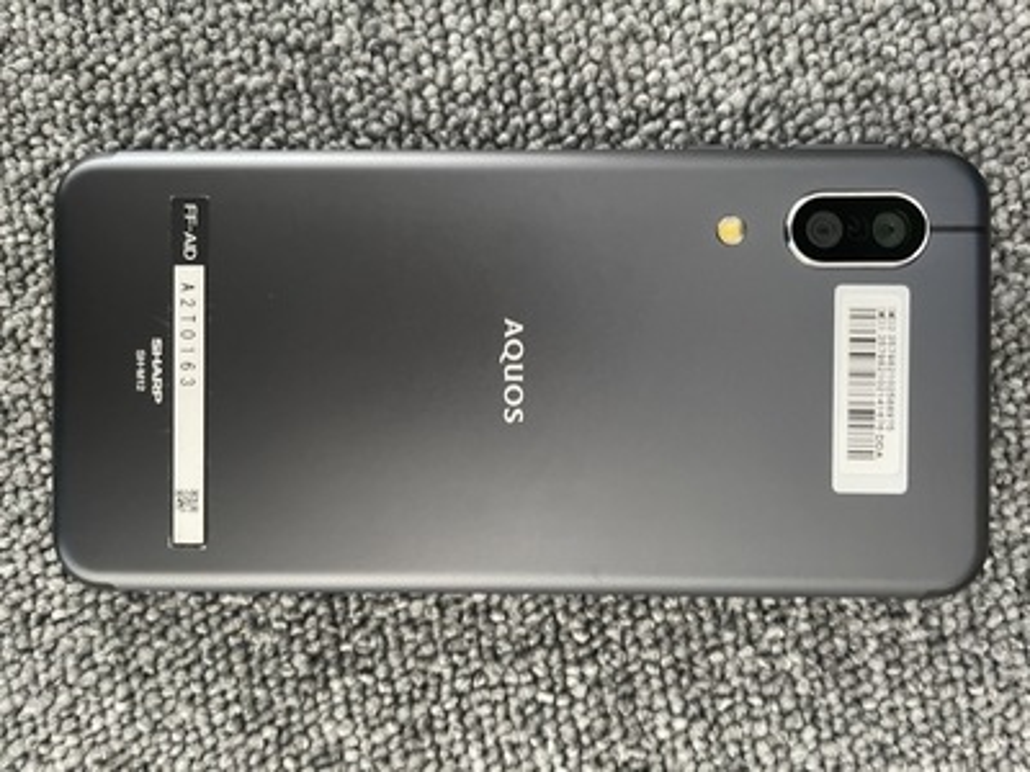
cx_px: 515
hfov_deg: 67.3
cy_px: 386
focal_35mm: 26
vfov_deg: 53.1
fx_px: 774
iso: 500
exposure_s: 1/27
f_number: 1.6
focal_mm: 4.2
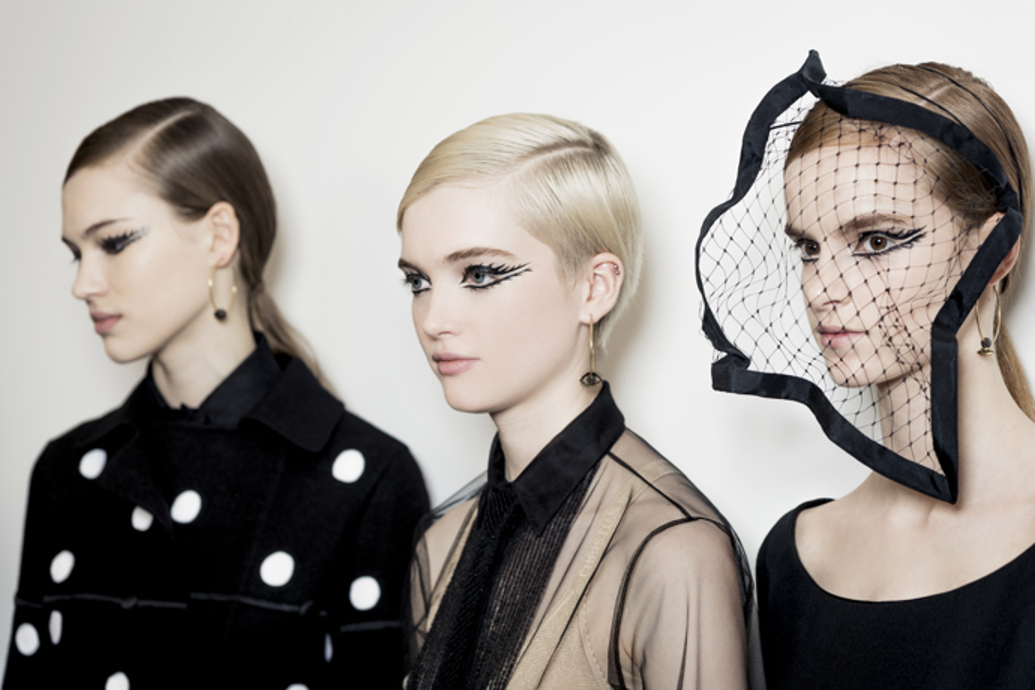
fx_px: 2587
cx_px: 518
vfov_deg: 15.2
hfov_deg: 22.6
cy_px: 345
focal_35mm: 90
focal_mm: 90
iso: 200
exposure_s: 1/200
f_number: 4.5
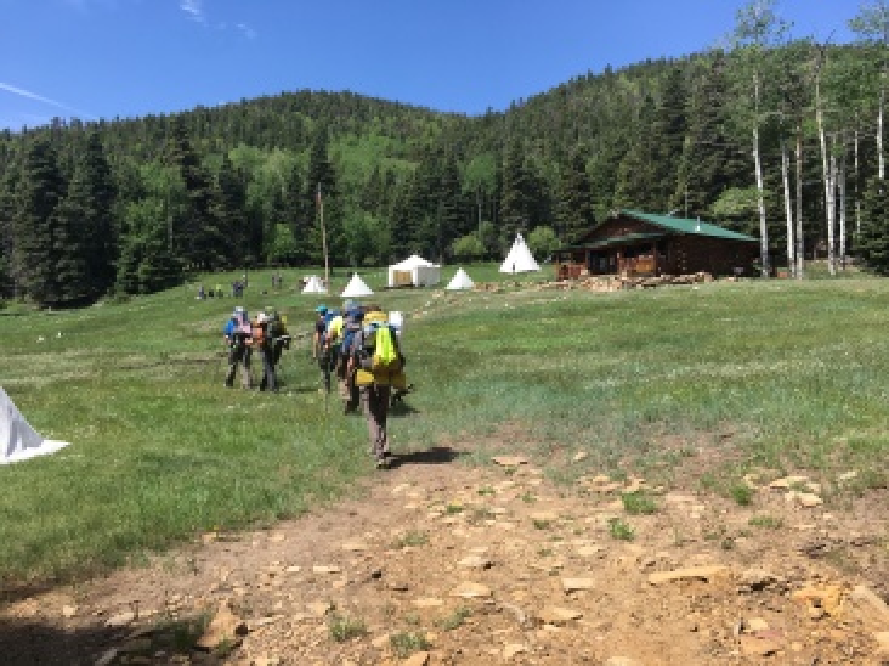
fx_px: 744
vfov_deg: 48.2
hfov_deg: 61.7
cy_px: 333
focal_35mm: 29
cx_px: 444
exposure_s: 1/855
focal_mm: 4.15
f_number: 2.2
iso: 25
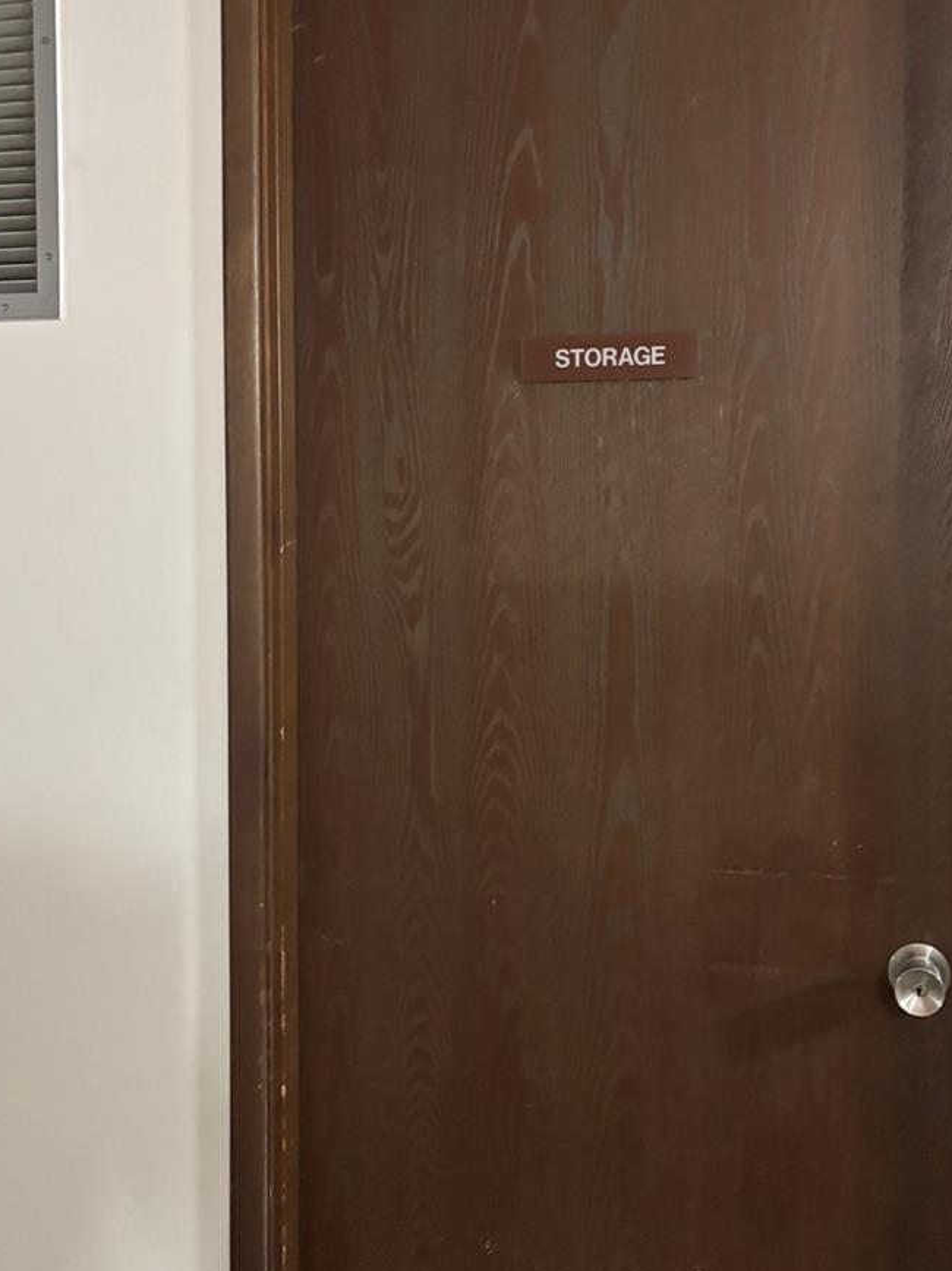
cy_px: 551
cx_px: 596
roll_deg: -0.5
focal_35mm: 36
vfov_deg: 51.2
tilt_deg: -2.2
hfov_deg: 39.4
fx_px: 1320
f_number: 1.6
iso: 640
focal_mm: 5.96
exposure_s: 1/30
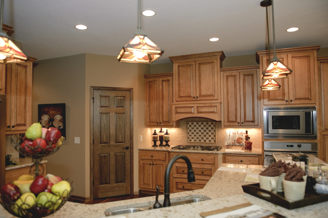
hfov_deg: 71.5
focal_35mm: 25
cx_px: 159
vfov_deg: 51.3
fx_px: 228
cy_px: 109
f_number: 3.2
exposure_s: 1/250
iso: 1250
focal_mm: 24
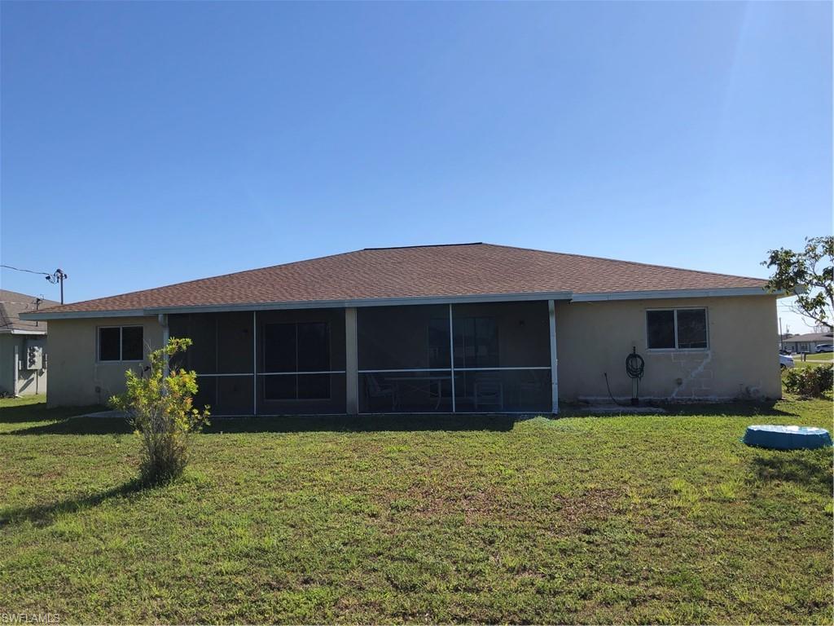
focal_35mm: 28
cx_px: 417
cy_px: 313
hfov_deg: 63.4
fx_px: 675
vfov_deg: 49.7
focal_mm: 3.99
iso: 25
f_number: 1.8
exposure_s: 1/2703
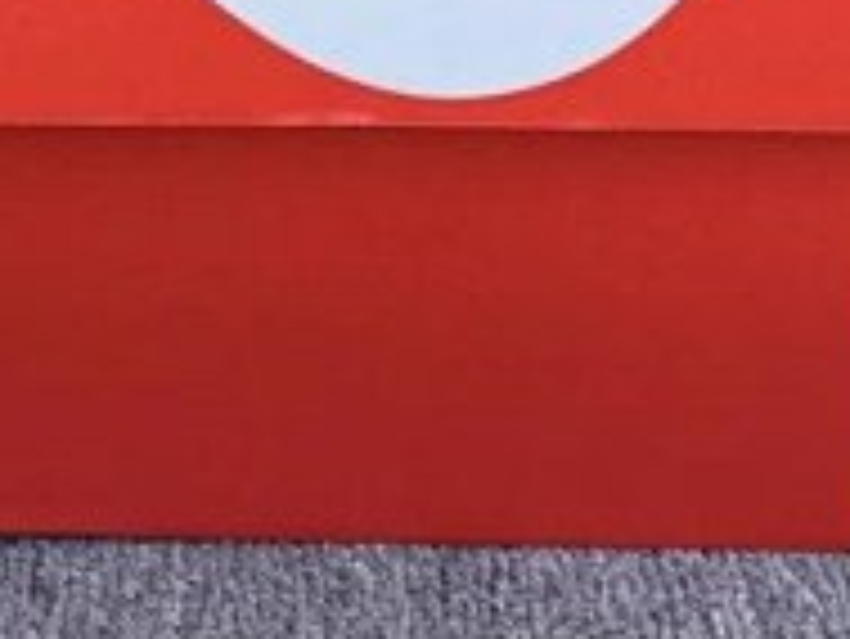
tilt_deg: -19.0
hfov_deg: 18.5
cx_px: 180
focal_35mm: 105
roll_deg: -1.8
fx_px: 2580
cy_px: -356
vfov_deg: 13.2
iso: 25
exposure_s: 1/190
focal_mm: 3.3
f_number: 2.4
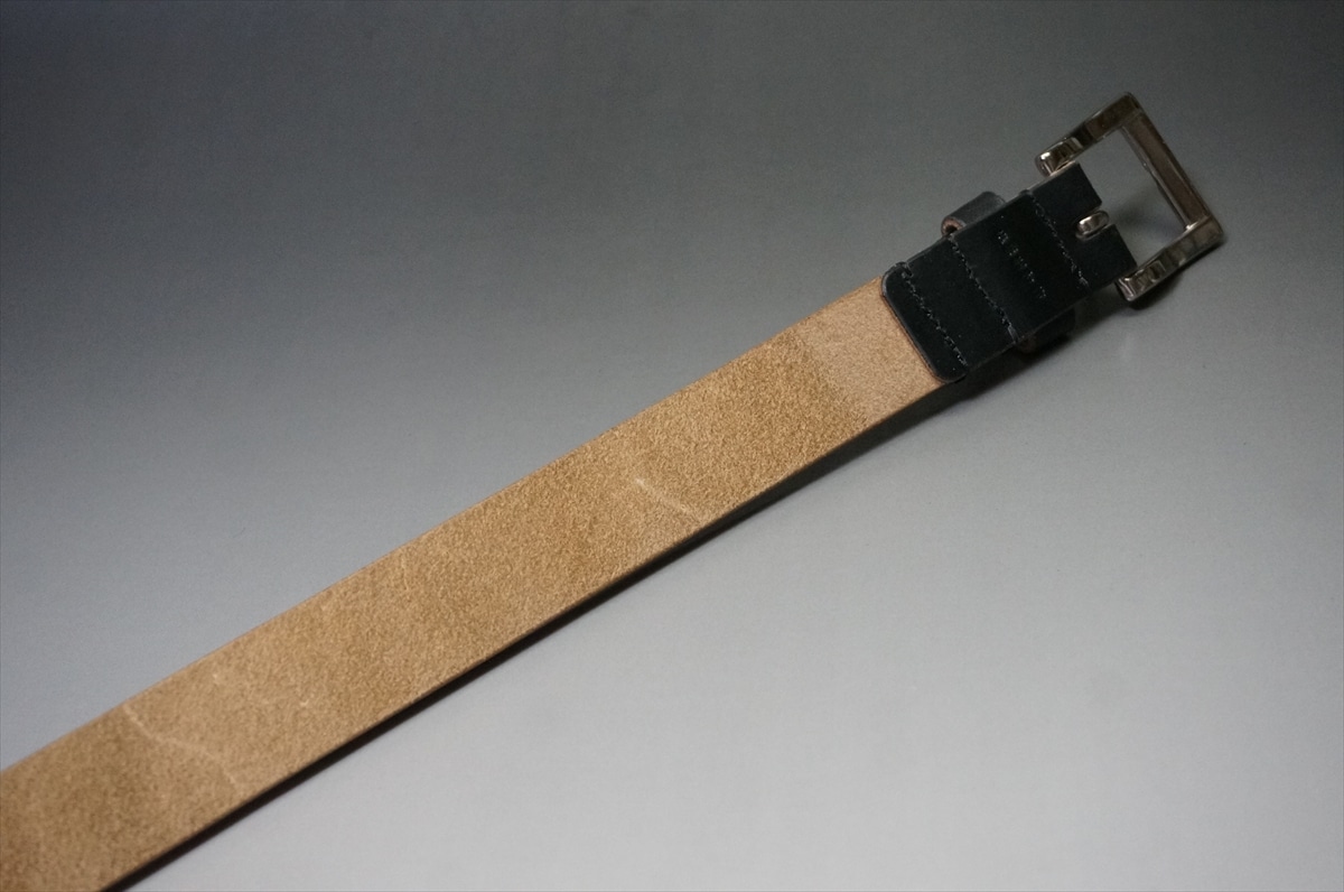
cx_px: 672
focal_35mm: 50
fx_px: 1845
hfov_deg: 40.0
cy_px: 446
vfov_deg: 27.2
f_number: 5
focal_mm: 33
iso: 2500
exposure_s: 1/160
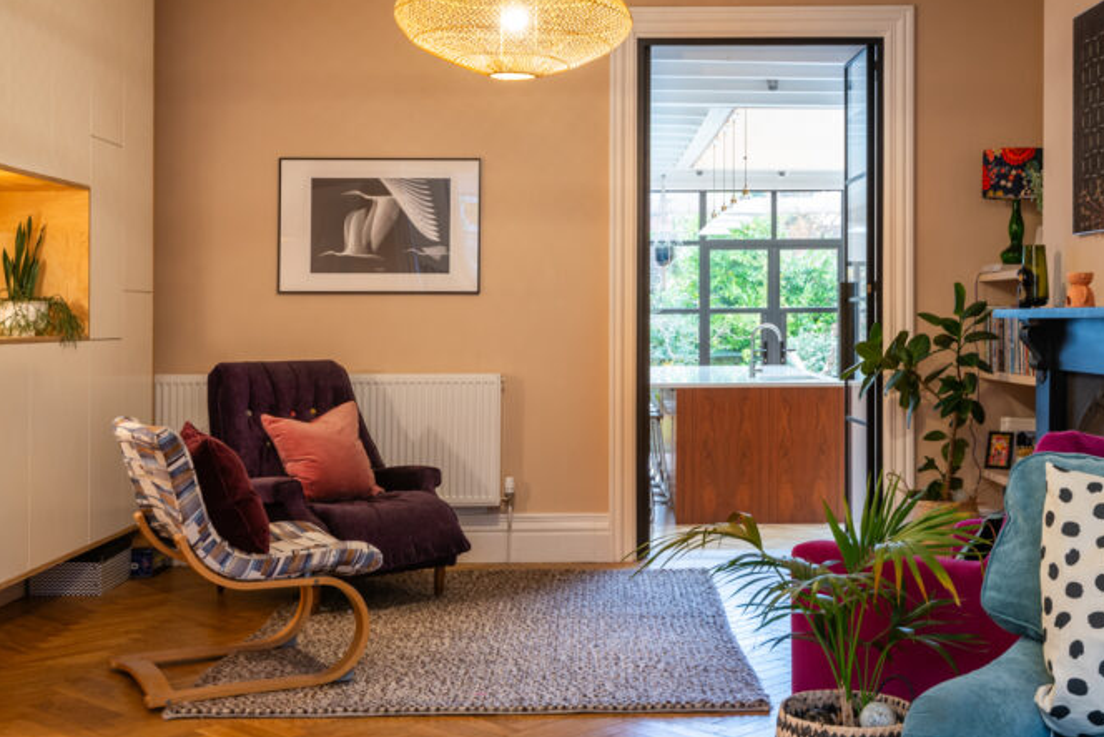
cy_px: 301
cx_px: 567
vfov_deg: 28.6
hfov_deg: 41.9
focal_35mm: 47
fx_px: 1442
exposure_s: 1/2
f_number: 8
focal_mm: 30
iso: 320
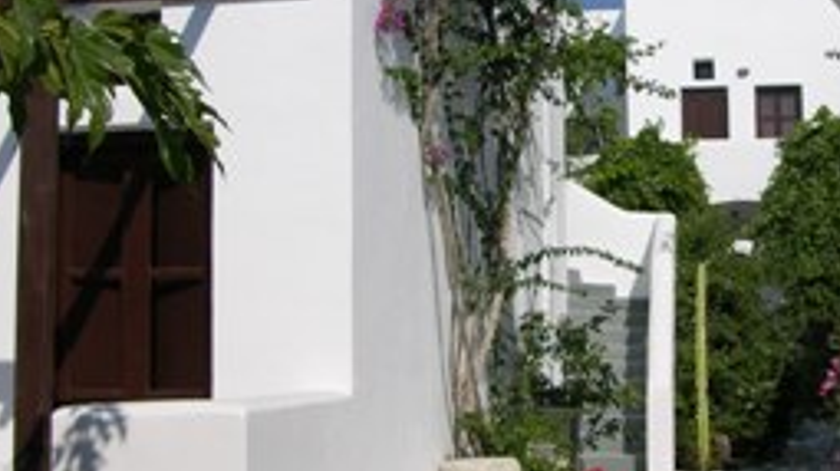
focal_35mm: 67
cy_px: 211
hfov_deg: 31.1
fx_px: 1491
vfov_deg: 17.9
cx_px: 583
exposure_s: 1/1059
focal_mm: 8.9
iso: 50
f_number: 4
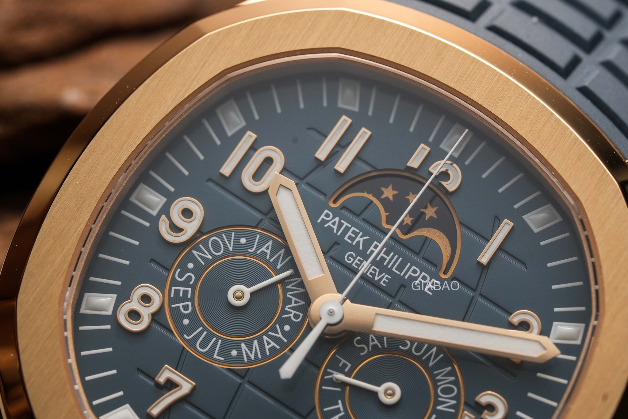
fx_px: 2355
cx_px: 314
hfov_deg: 15.2
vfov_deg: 10.2
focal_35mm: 135
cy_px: 210
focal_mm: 90
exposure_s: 1/40
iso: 500
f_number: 8
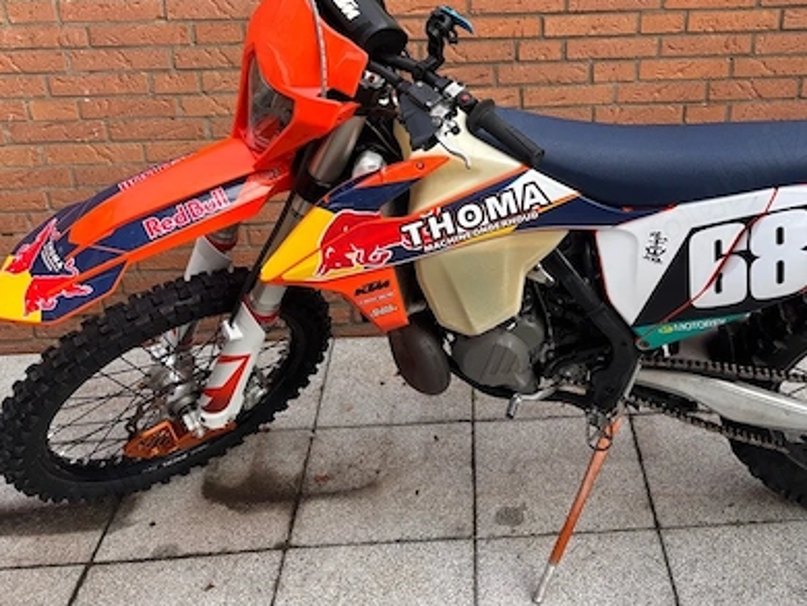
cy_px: 159
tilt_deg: -22.4
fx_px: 933
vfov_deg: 35.3
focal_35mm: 40
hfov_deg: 46.0
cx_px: 544
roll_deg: +0.2
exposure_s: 1/212
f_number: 1.6
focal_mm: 5.96
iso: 40
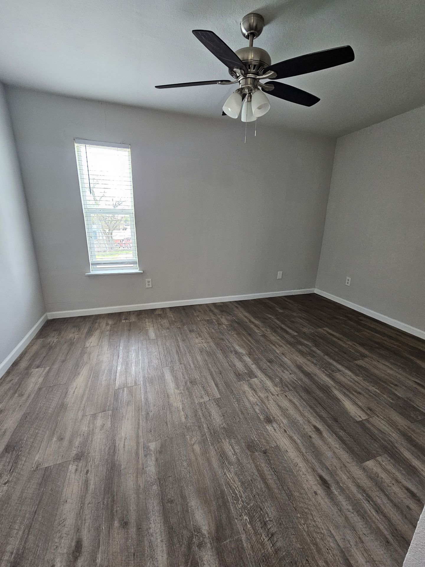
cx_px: 212
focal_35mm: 13
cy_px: 284
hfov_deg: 89.9
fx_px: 213
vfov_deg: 106.2
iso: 320
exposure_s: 1/77.4
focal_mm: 2.2
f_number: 2.2
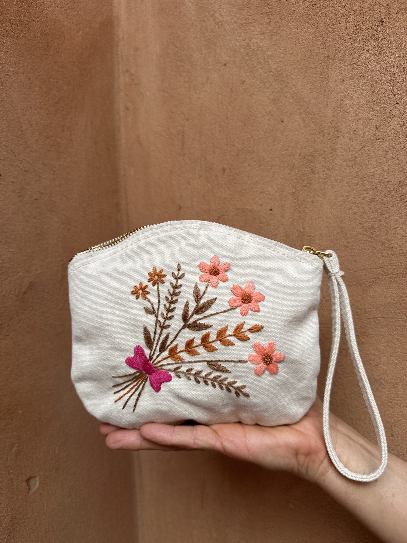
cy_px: 272
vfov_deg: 71.6
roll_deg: +0.7
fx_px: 376
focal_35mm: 24
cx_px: 204
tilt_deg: -5.9
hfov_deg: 56.8
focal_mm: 6.86
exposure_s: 1/121
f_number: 1.78
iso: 64
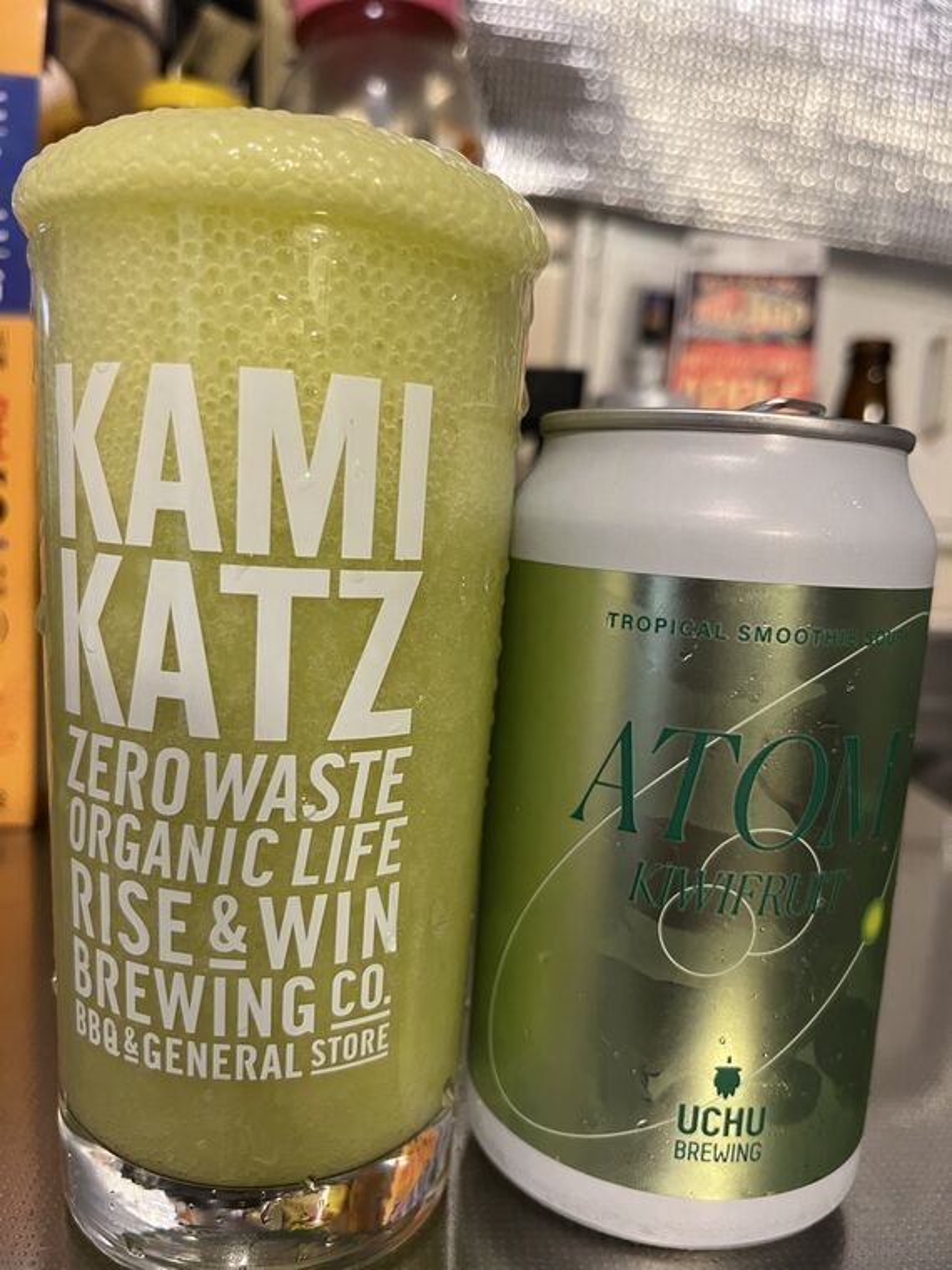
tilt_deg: -7.9
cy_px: 635
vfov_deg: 67.3
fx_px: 953
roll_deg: -4.3
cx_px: 476
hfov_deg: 53.1
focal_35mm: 26
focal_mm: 5.1
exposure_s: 1/60
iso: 250
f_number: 1.6
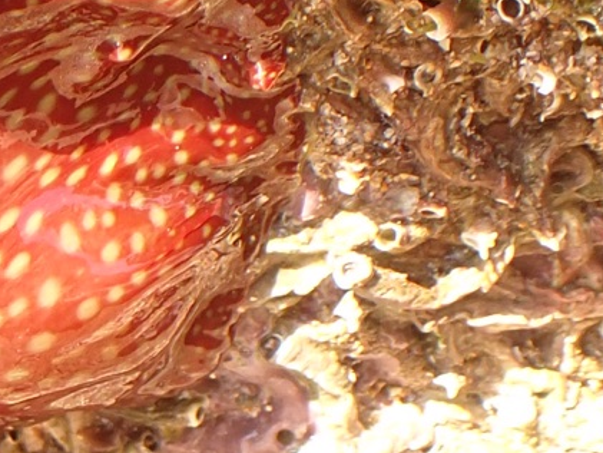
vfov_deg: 12.8
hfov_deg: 15.0
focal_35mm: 114
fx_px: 1986
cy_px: 487
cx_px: -481
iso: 125
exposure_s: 1/125
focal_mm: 5.4
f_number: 3.2
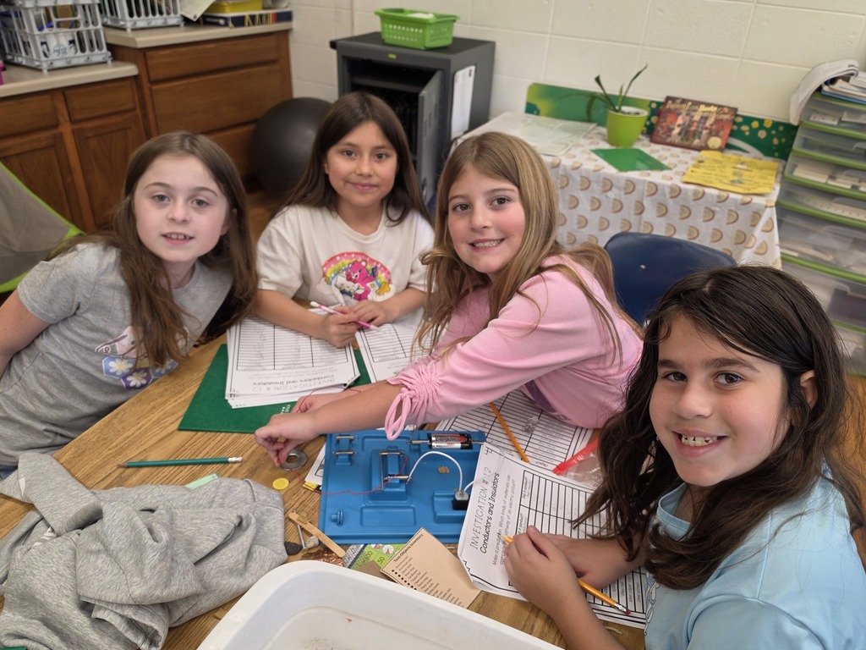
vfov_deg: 58.9
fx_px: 575
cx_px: 433
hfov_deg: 73.9
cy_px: 325
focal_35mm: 23
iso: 80
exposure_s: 1/120
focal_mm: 6.5
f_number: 1.4
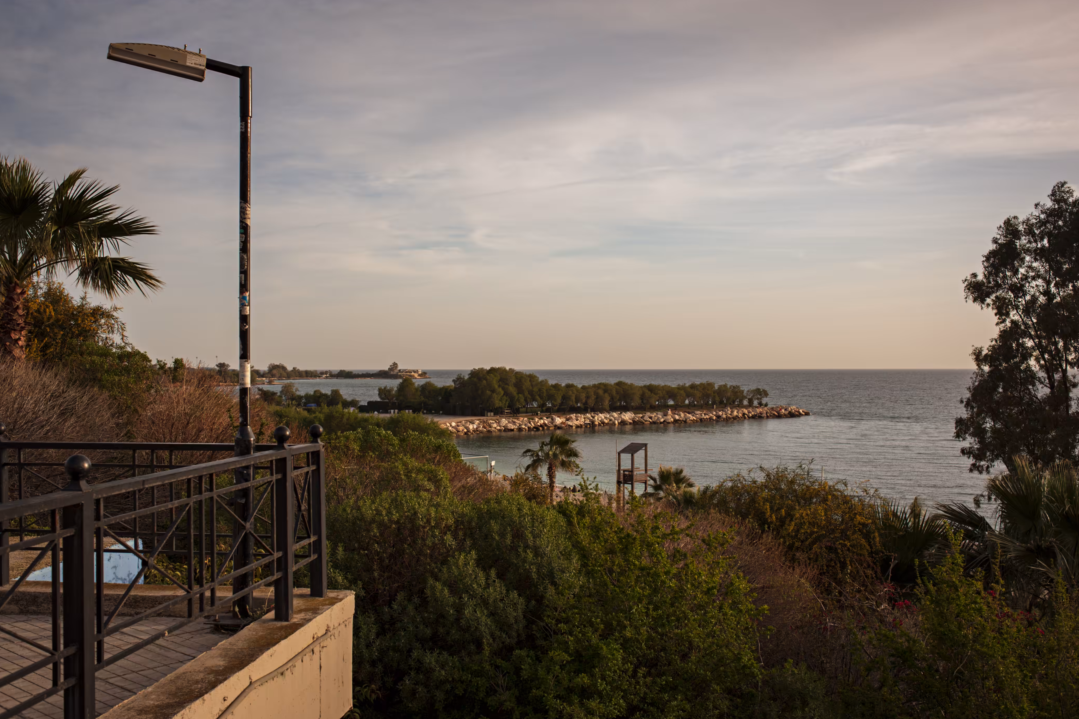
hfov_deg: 53.1
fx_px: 1079
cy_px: 365
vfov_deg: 36.9
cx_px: 536
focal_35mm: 36
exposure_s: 1/640
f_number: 8
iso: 200
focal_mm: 35
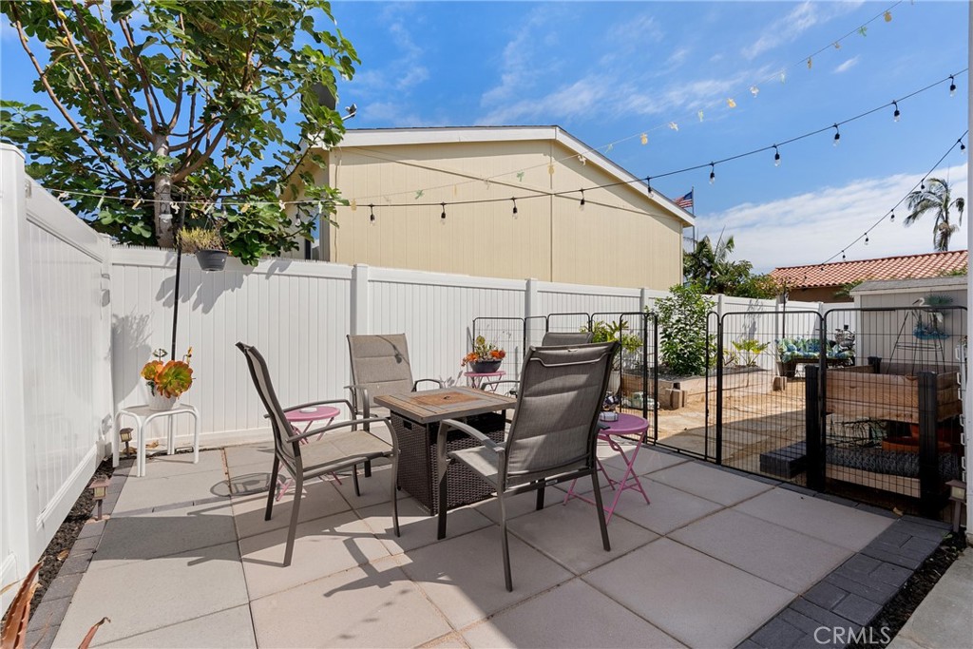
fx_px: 432
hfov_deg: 96.7
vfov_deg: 73.8
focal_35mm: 16
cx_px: 486
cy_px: 324
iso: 400
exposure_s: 1/400
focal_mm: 16
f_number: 9
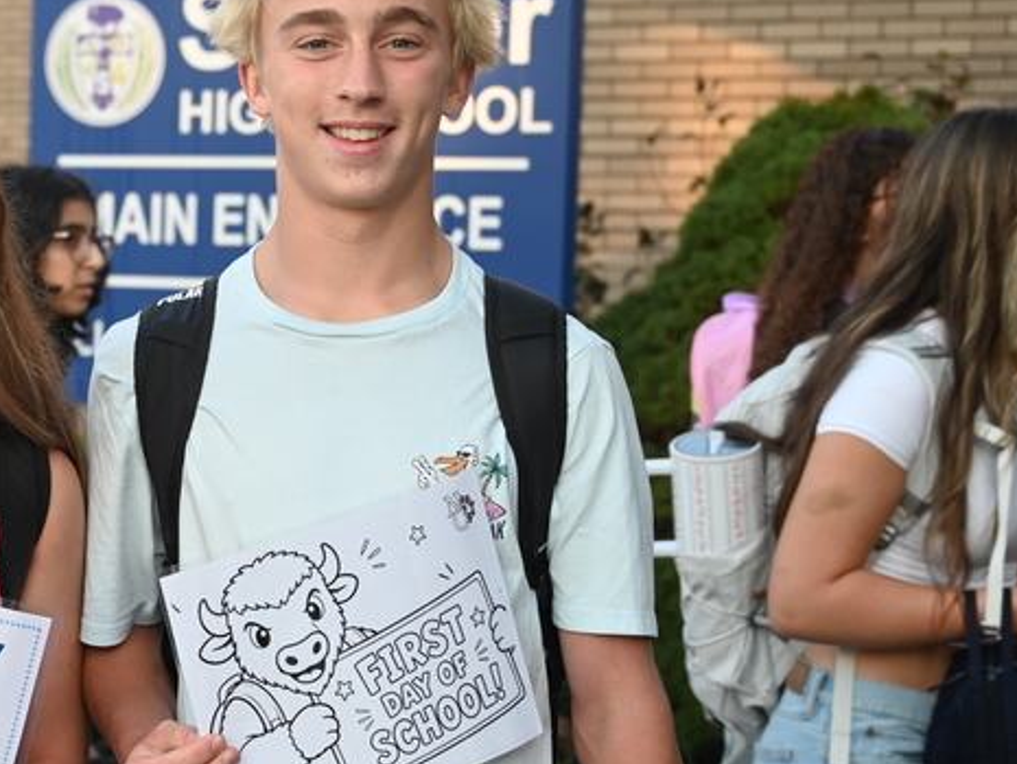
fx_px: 2674
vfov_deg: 16.2
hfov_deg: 20.8
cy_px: 445
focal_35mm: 91
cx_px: -7
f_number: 4
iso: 320
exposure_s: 1/250
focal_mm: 43
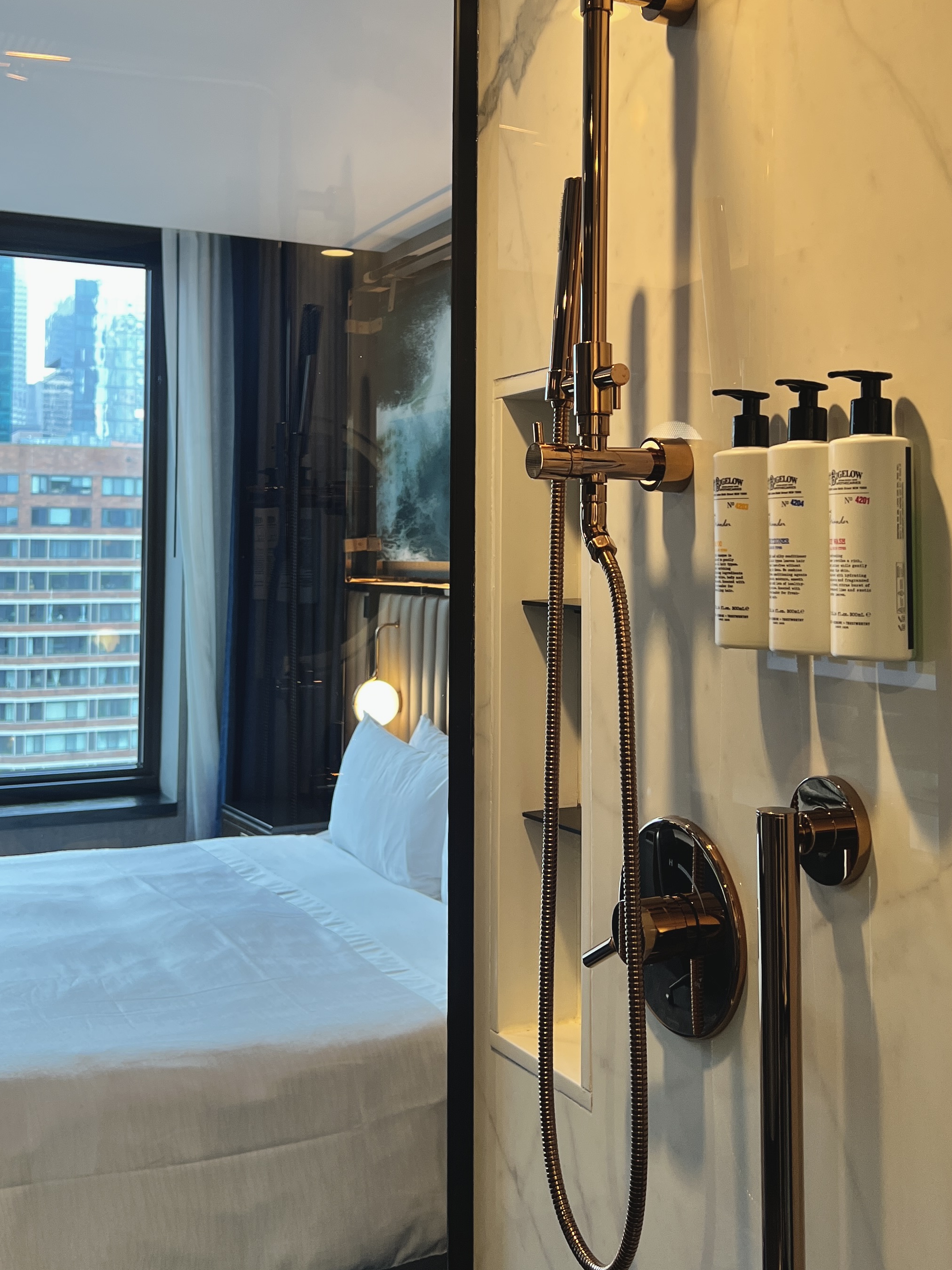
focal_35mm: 39
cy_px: 475
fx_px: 1430
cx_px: 471
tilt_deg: +4.2
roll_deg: -0.5
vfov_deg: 47.4
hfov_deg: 36.8
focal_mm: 5.7
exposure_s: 1/60
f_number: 1.5
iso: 80
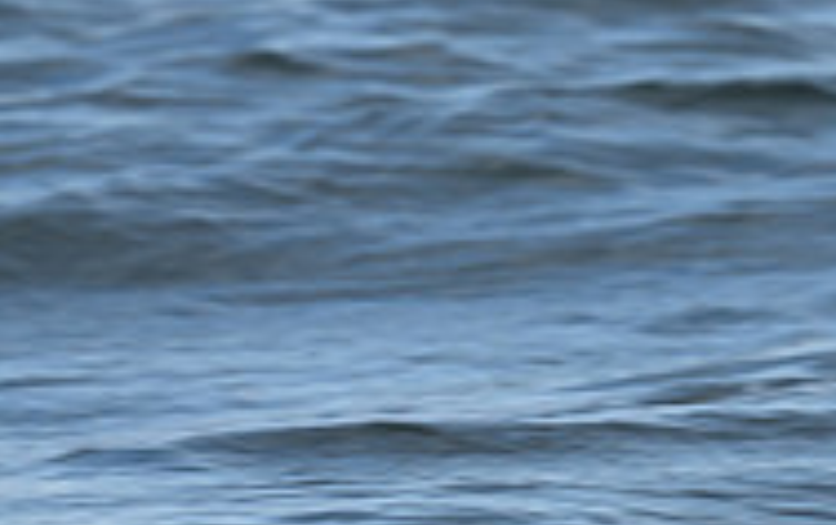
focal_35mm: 2516
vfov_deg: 0.5
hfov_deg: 0.8
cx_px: 716
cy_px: -216
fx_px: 57392
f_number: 6.3
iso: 200
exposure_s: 1/800
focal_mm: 800
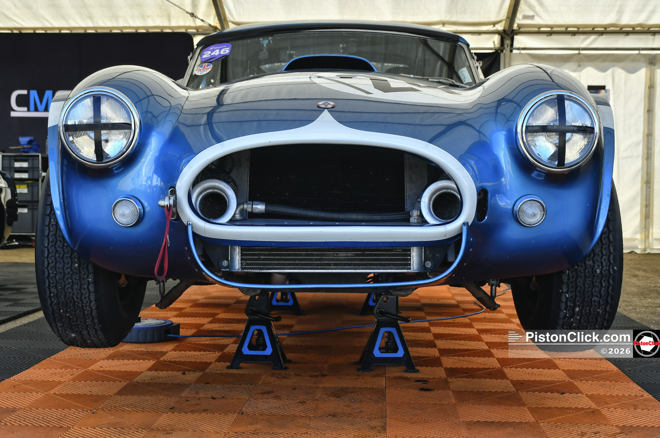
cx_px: 330
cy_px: 219
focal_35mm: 48
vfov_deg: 28.0
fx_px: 879
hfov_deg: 41.2
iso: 100
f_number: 7.1
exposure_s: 1/125
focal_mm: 32
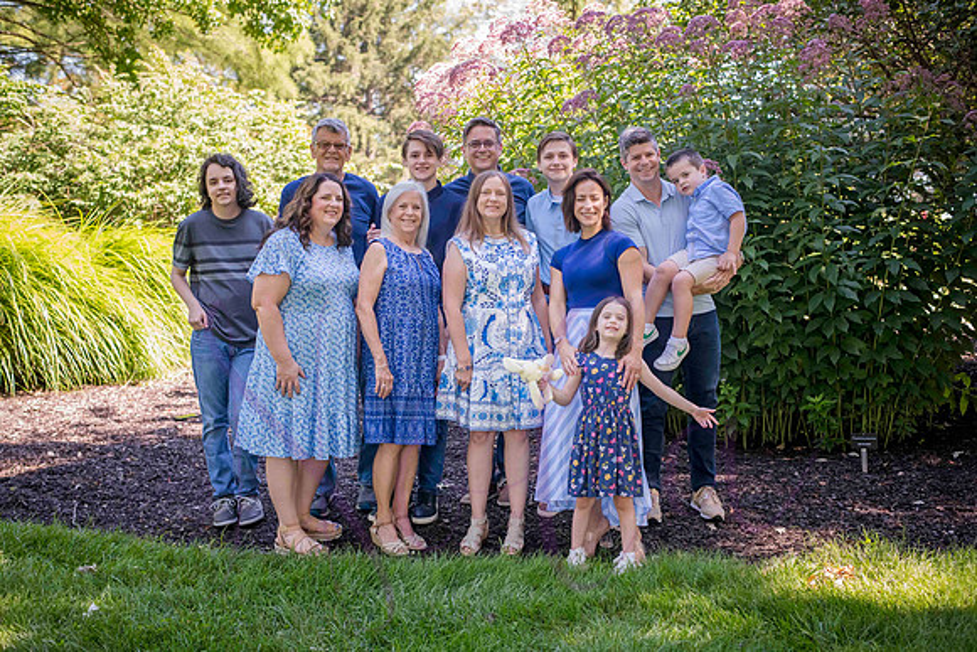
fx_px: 1357
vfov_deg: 27.0
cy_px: 326
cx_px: 488
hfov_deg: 39.6
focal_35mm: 50
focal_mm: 50
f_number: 3.5
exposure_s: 1/320
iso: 400
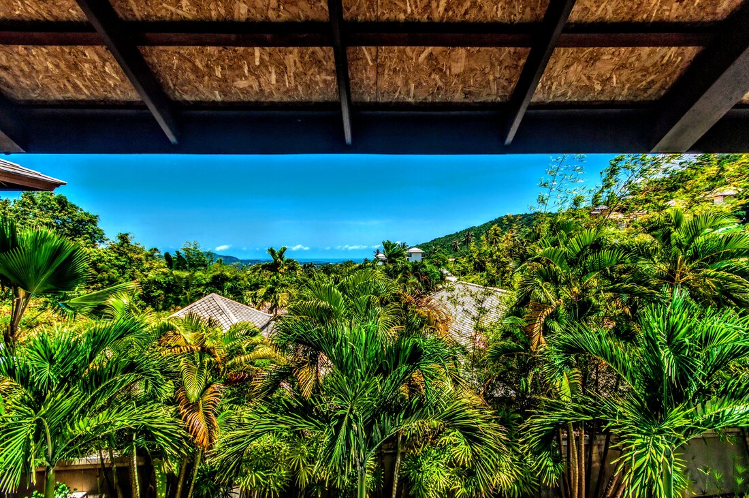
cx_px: 374
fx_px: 312
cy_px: 249
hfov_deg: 100.4
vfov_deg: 77.2
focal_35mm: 15
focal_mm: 10
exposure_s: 1/1250
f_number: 6.3
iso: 320
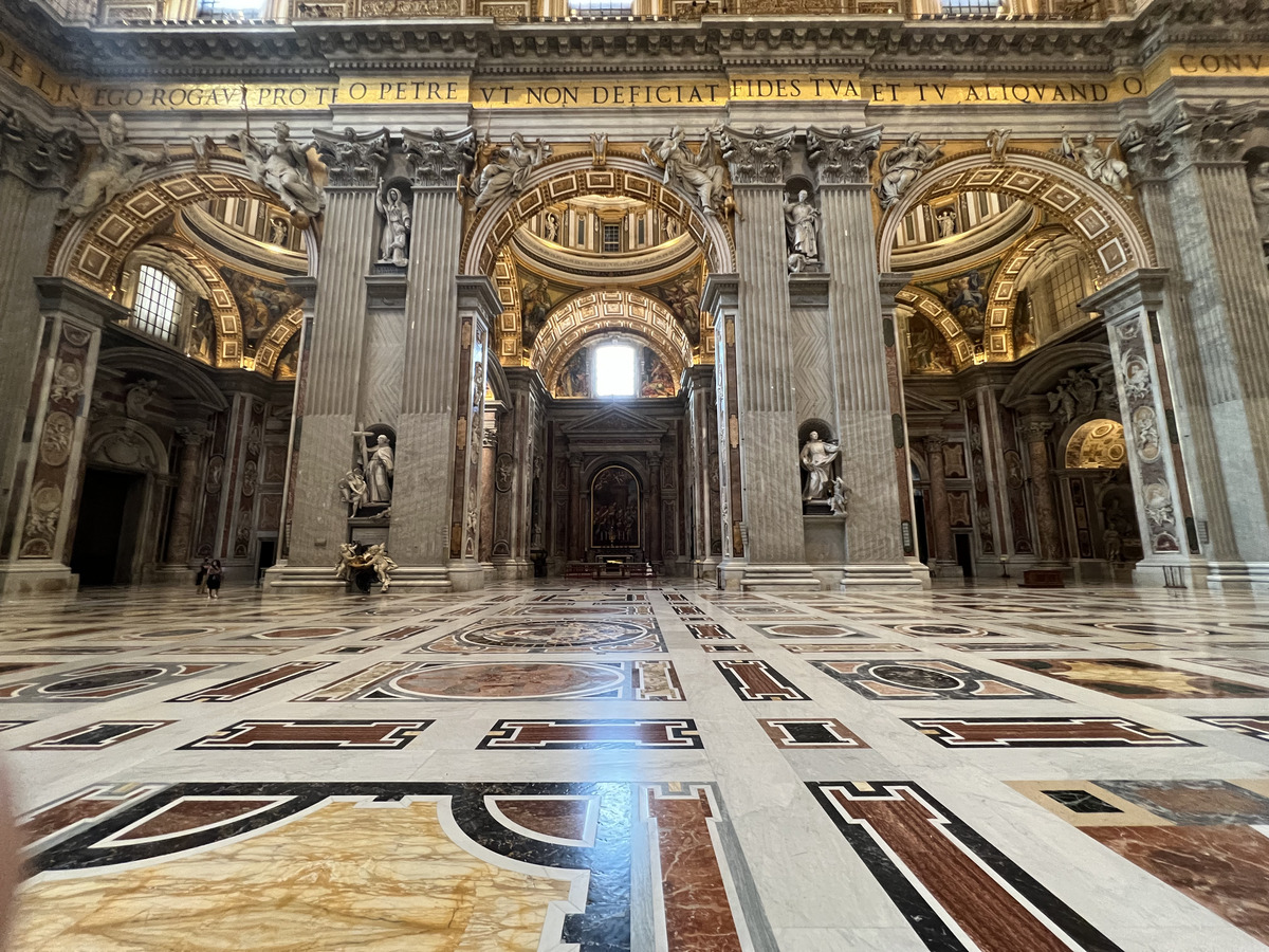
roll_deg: +0.4
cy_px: 476
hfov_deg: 106.2
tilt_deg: +9.0
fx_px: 477
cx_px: 634
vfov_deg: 89.9
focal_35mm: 13
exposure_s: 1/50
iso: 500
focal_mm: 1.57
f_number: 1.8
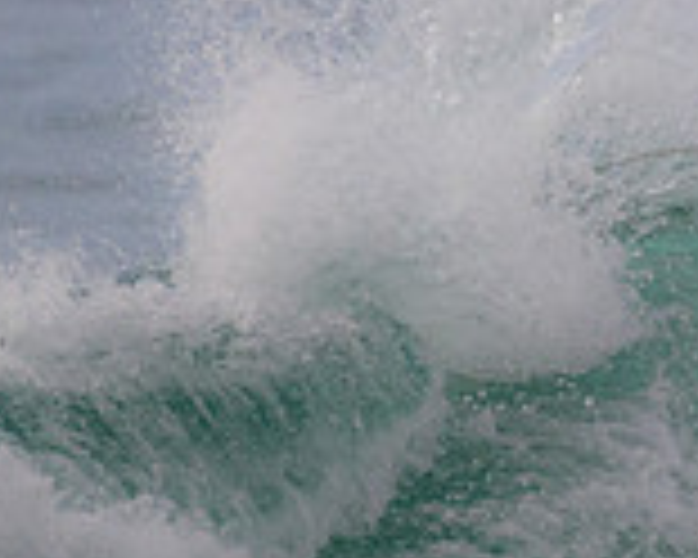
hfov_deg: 0.6
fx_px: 66932
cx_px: 1255
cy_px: 189
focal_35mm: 3240
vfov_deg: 0.5
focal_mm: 800
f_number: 11
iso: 1250
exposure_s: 1/2000
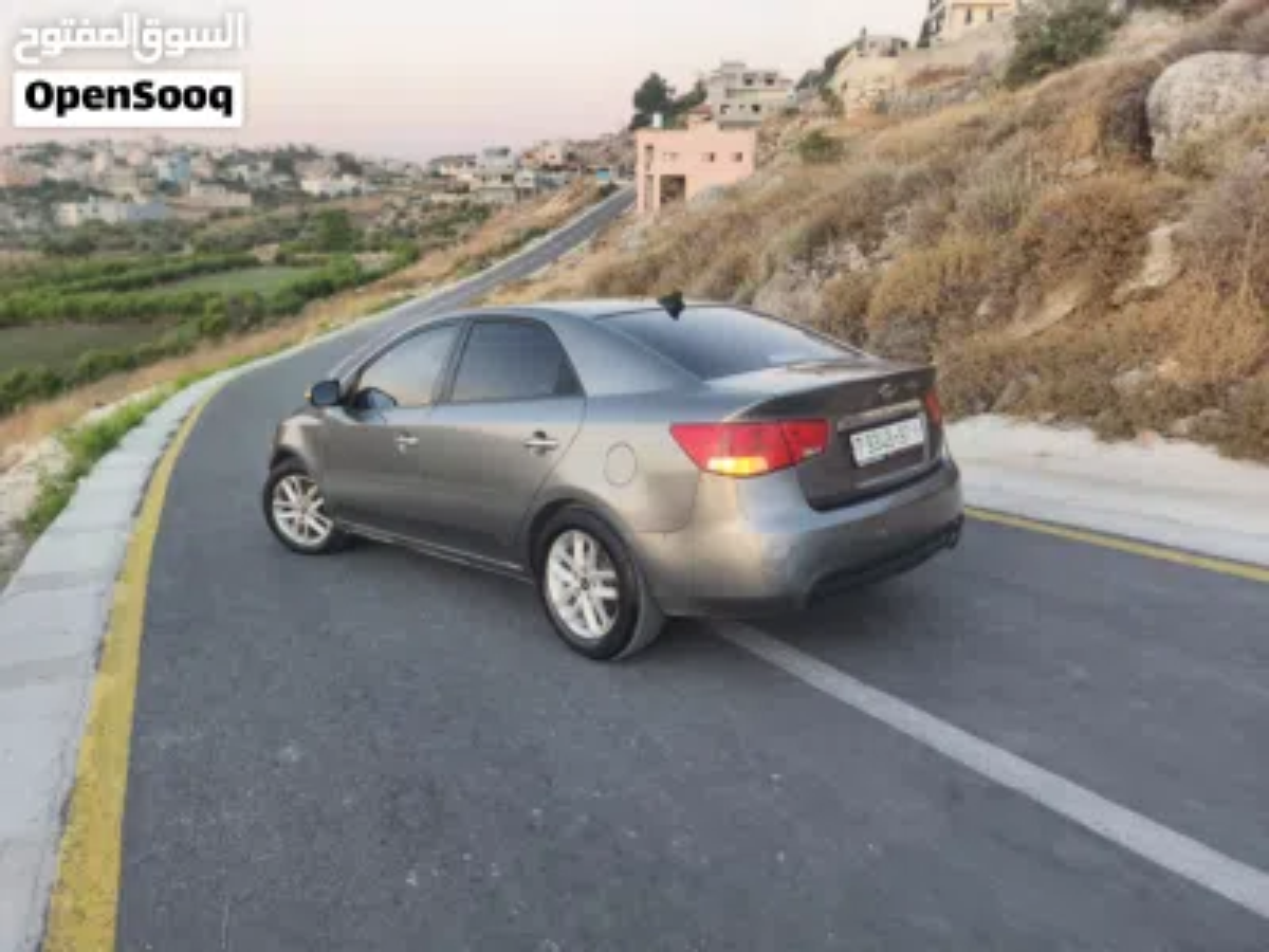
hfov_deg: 73.9
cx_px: 634
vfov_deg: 58.9
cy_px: 476
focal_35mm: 23
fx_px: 843
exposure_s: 1/100
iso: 400
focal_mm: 6.18
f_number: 1.65
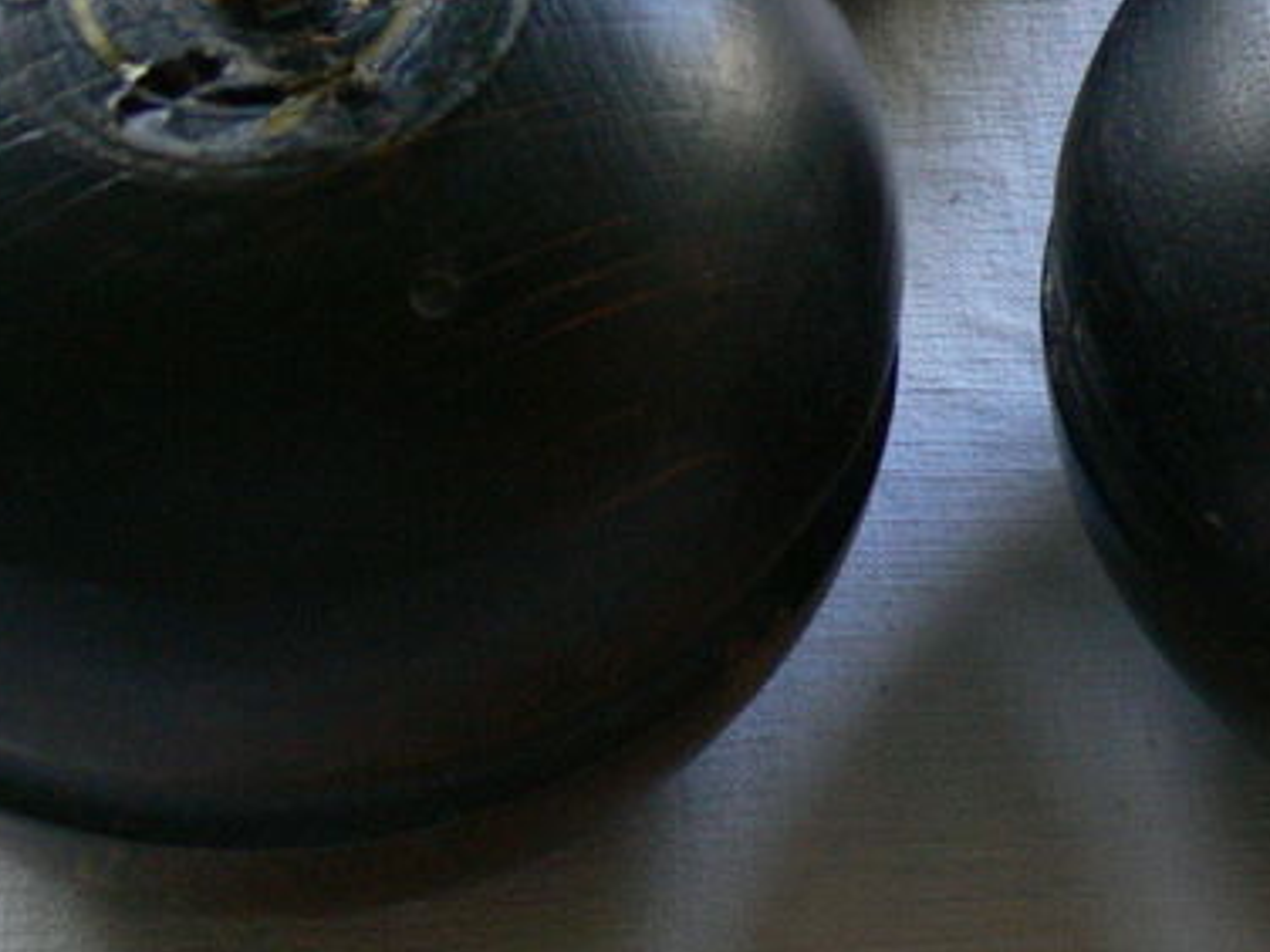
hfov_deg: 15.6
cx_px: 1094
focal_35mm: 125
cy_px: 169
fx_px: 4586
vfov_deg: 11.8
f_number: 3.2
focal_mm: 9.5
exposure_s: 1/30
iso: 200
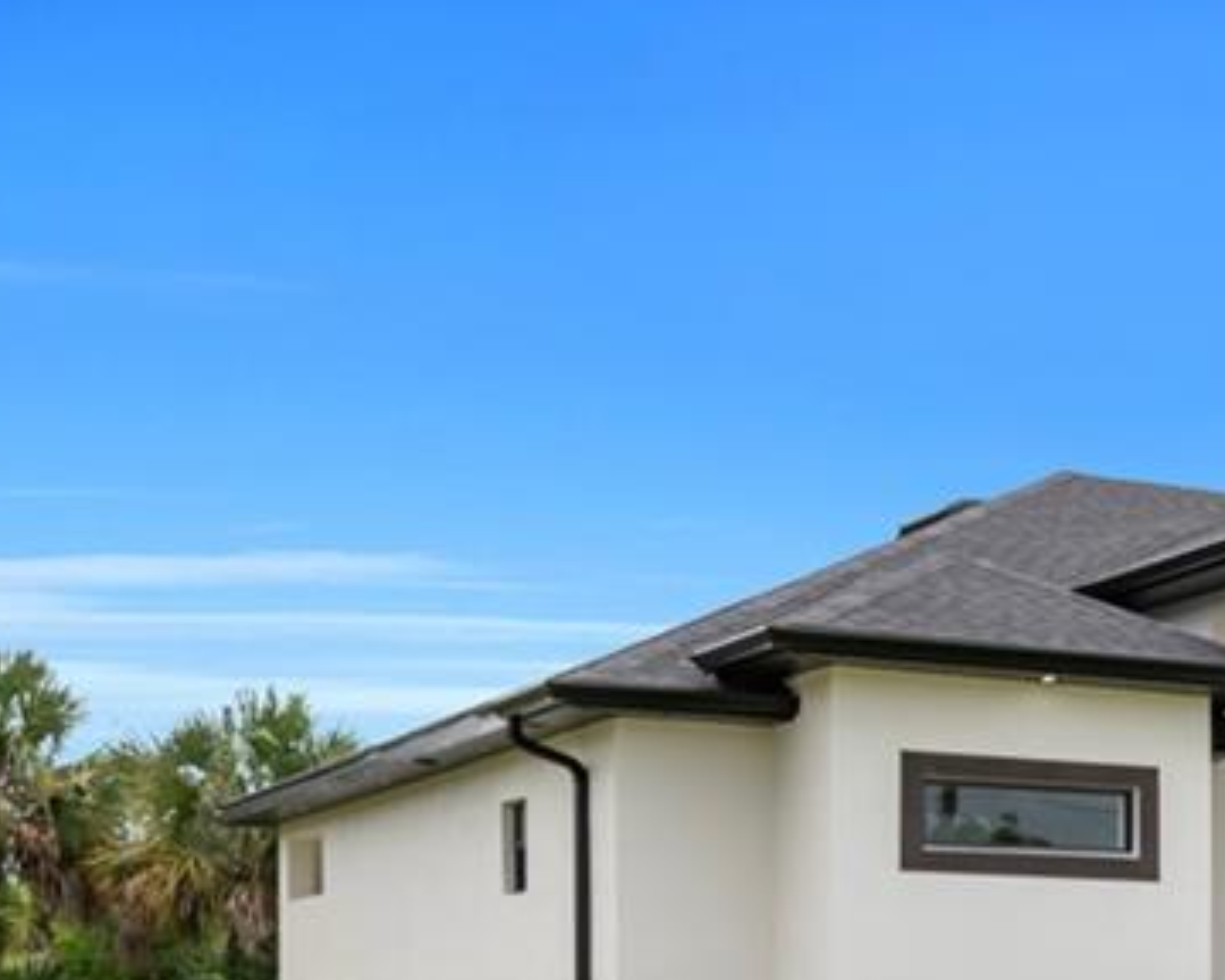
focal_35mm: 80
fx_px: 2900
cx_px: 1644
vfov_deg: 18.5
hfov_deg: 21.3
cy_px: 1075
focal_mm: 20
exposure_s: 1/250
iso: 100
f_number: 8
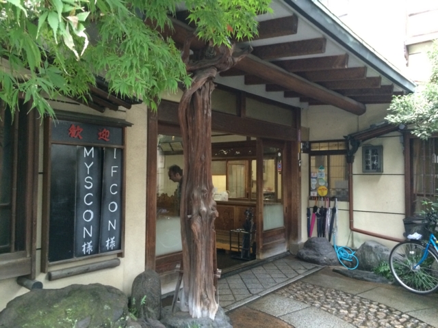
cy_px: 164
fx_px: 380
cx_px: 219
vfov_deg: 46.8
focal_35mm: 30
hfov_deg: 60.0
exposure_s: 1/30
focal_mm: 4.12
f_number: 2.2
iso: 250
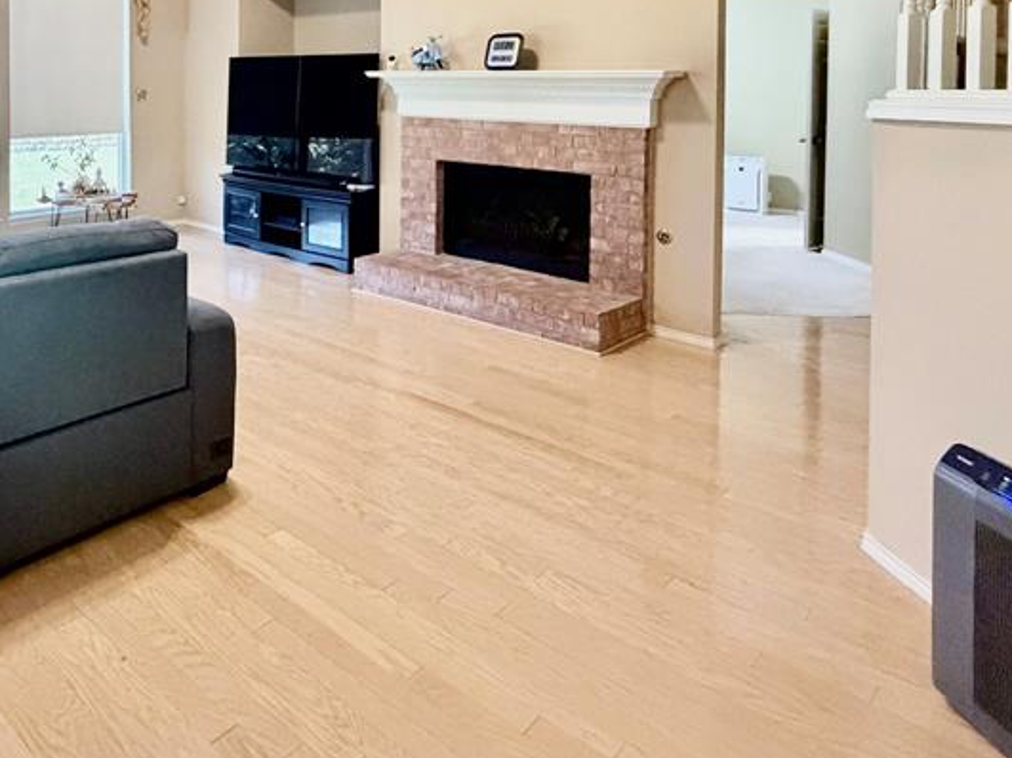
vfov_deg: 47.1
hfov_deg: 60.9
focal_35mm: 27
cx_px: 229
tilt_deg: -0.7
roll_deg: -0.2
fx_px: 789
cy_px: 101
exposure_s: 1/60
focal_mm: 2.22
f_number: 2.2
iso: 640
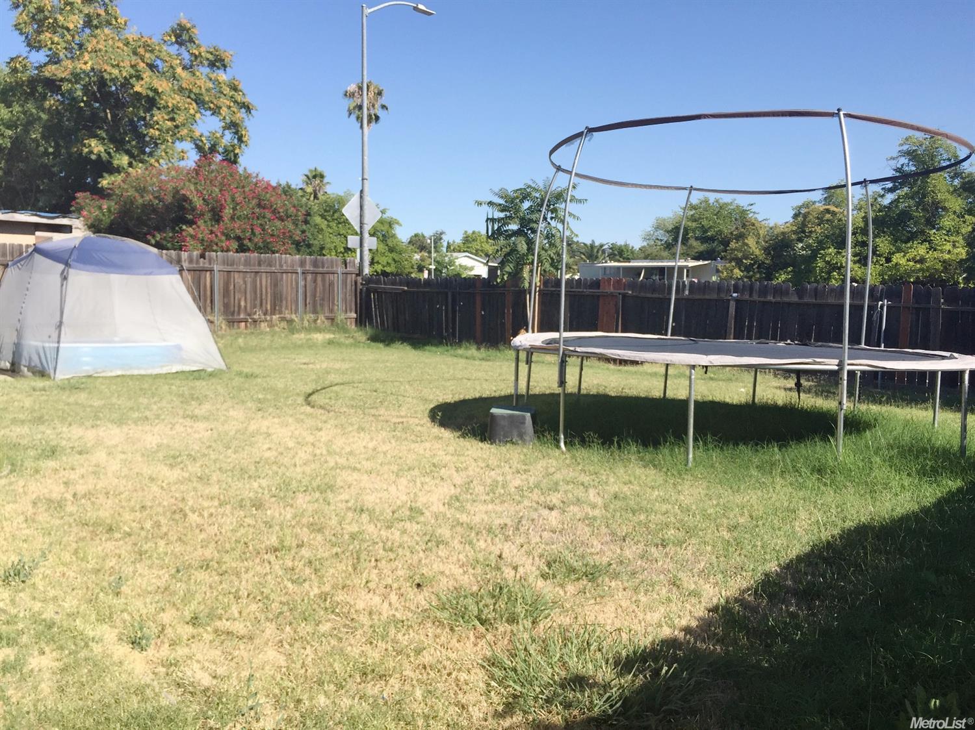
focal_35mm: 29
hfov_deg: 61.7
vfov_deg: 48.2
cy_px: 365
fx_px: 817
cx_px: 488
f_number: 2.2
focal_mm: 4.15
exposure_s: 1/1721
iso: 32
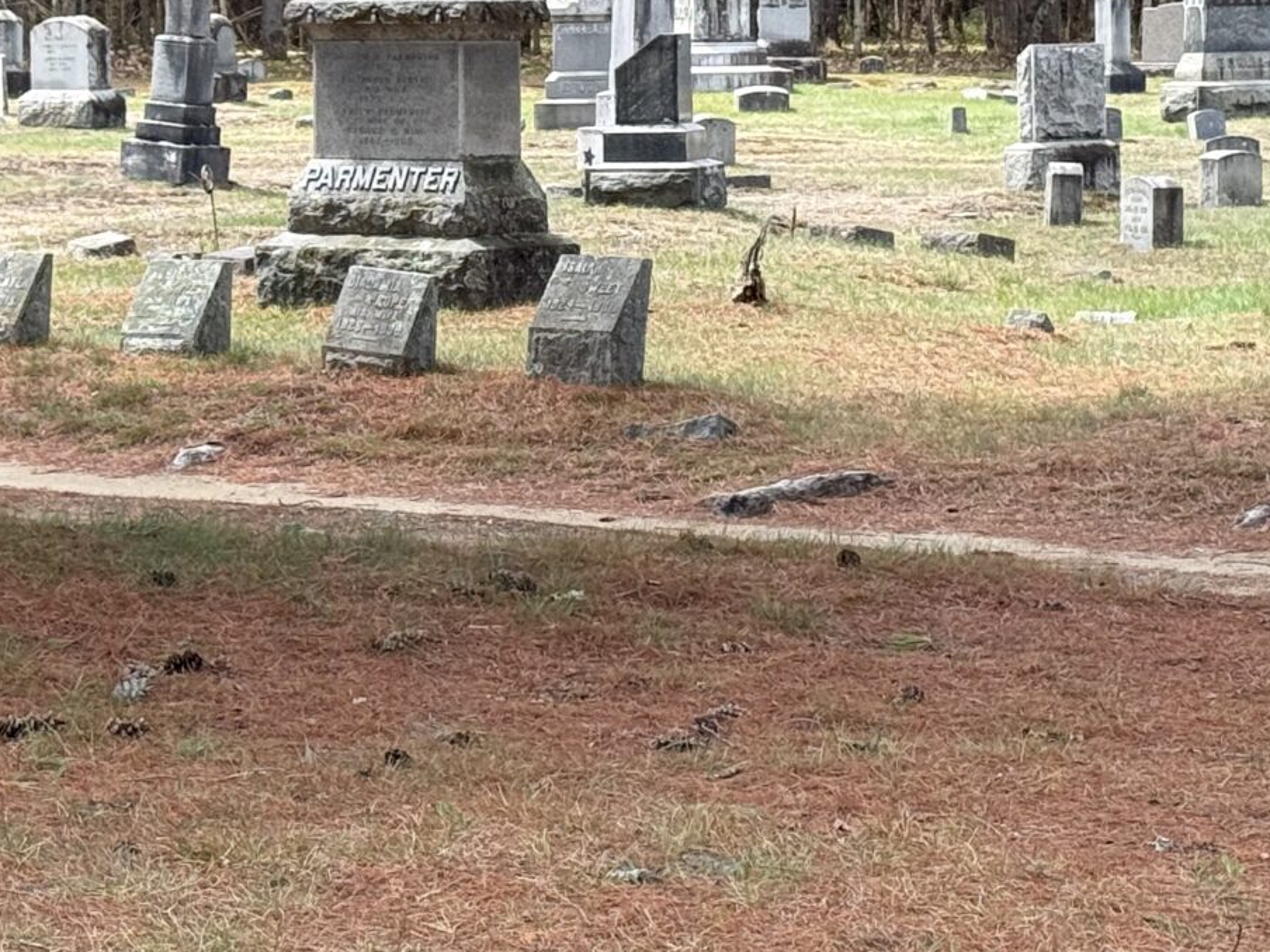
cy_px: 128
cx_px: 520
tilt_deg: -1.8
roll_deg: +0.2
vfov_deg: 10.9
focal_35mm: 136
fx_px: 4990
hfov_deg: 14.5
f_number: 1.78
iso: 100
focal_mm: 6.76
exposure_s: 1/1543
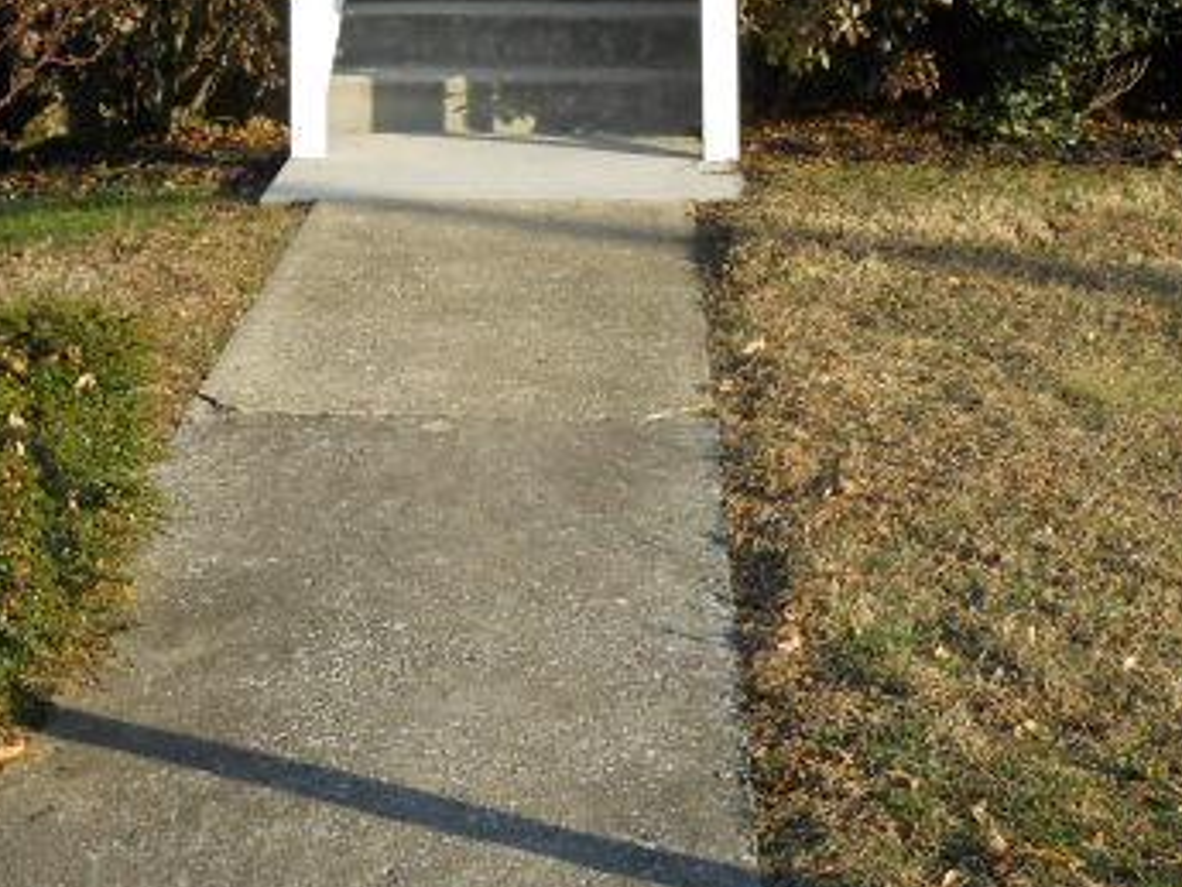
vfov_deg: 14.7
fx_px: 3245
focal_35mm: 95
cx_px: 521
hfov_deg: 20.6
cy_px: -373
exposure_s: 1/500
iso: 80
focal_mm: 5.7
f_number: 2.8
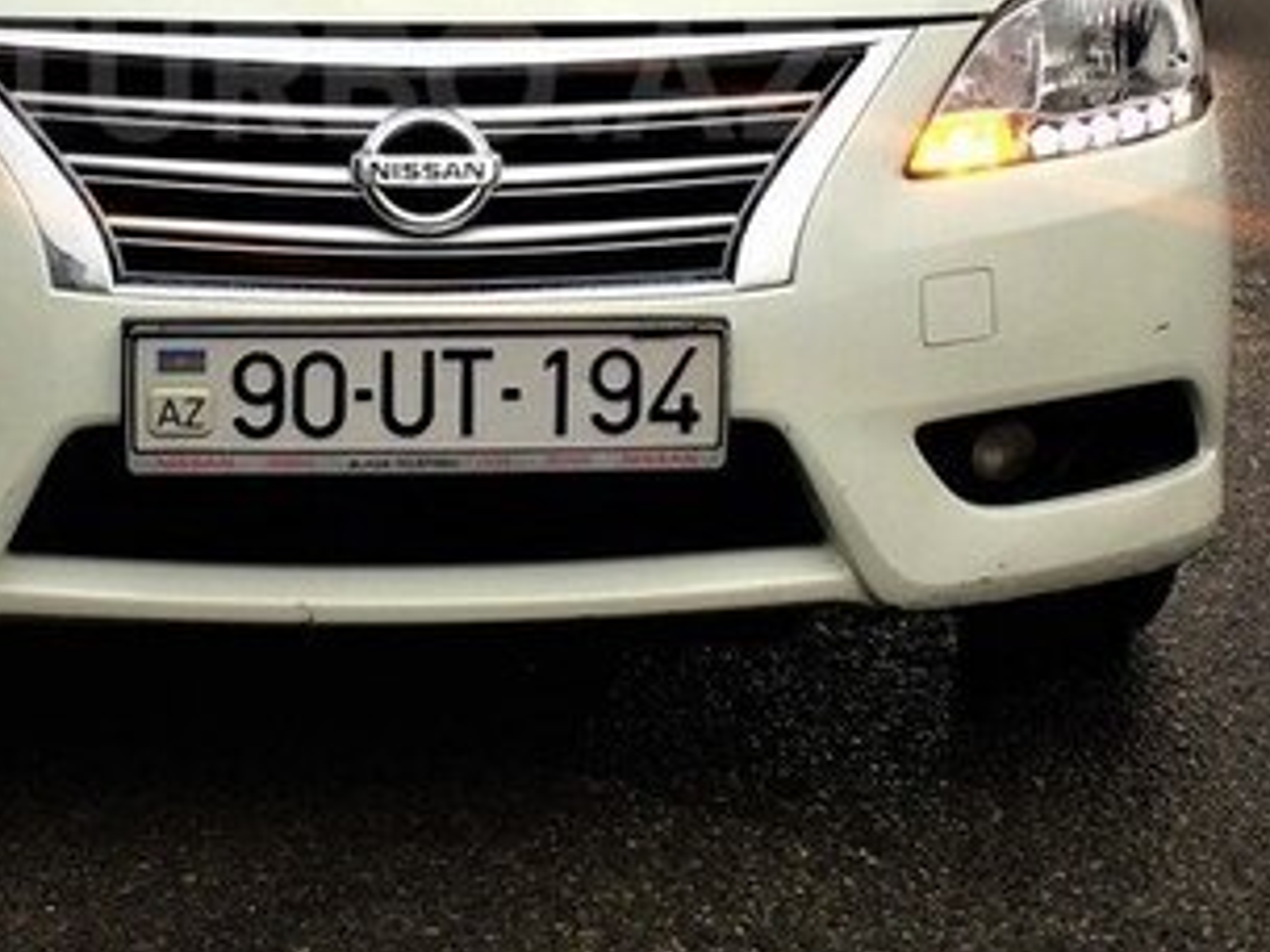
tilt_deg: -2.7
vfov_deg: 22.7
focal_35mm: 63
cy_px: 77
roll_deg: +0.8
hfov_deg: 30.5
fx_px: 2311
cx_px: 409
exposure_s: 1/100
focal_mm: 4.15
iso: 32
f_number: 2.2
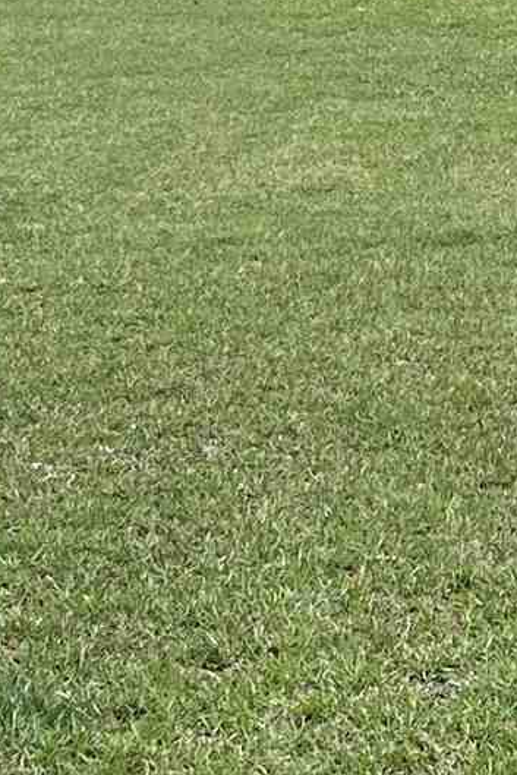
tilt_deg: -4.7
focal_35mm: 157
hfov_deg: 8.6
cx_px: 663
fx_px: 3380
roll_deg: -0.1
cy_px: -114
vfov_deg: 12.8
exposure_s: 1/3356
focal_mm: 5.7
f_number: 1.5
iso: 50
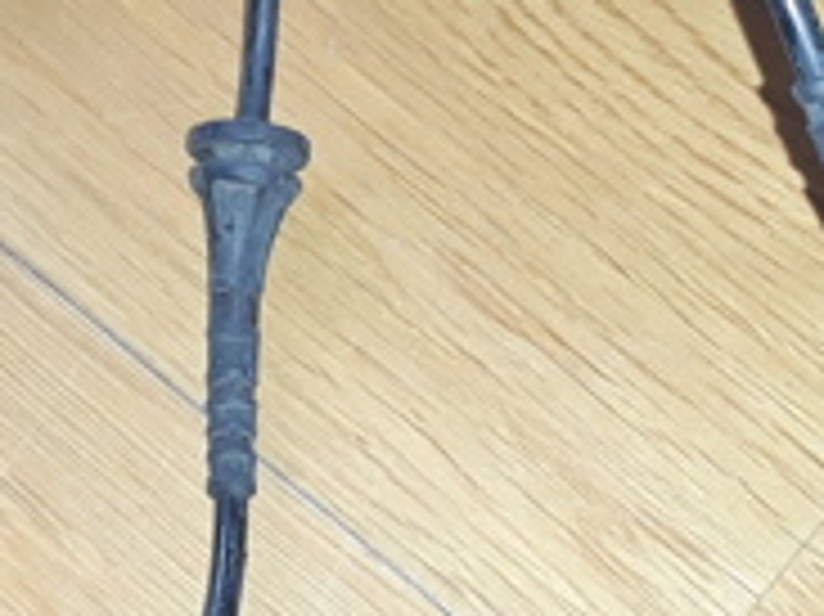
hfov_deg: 20.0
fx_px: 2331
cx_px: 419
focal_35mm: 98
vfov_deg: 15.1
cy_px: 256
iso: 80
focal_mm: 2.91
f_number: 1.9
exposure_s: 1/50
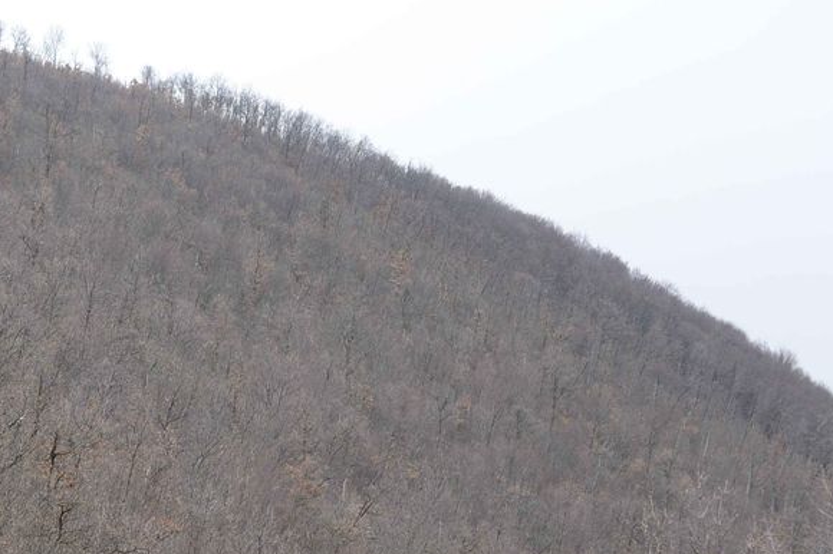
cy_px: 606
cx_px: 241
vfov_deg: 10.6
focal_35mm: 128
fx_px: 2960
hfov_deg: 16.0
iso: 640
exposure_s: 1/400
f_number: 4.5
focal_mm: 58
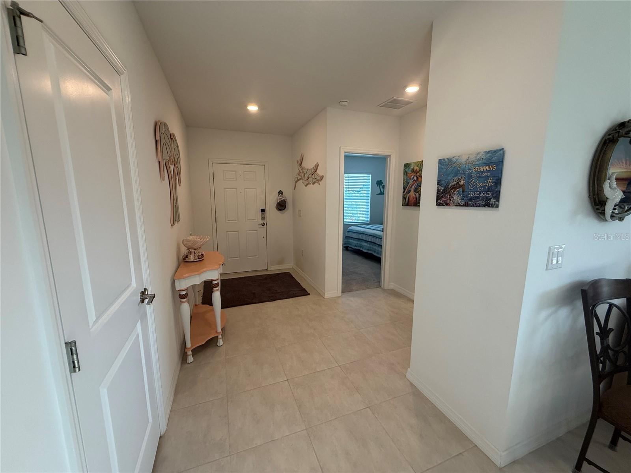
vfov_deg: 85.7
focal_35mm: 14
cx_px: 316
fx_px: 255
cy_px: 236
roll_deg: -0.7
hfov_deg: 102.1
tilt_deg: -8.6
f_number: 2.2
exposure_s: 1/120
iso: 200
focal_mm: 2.22
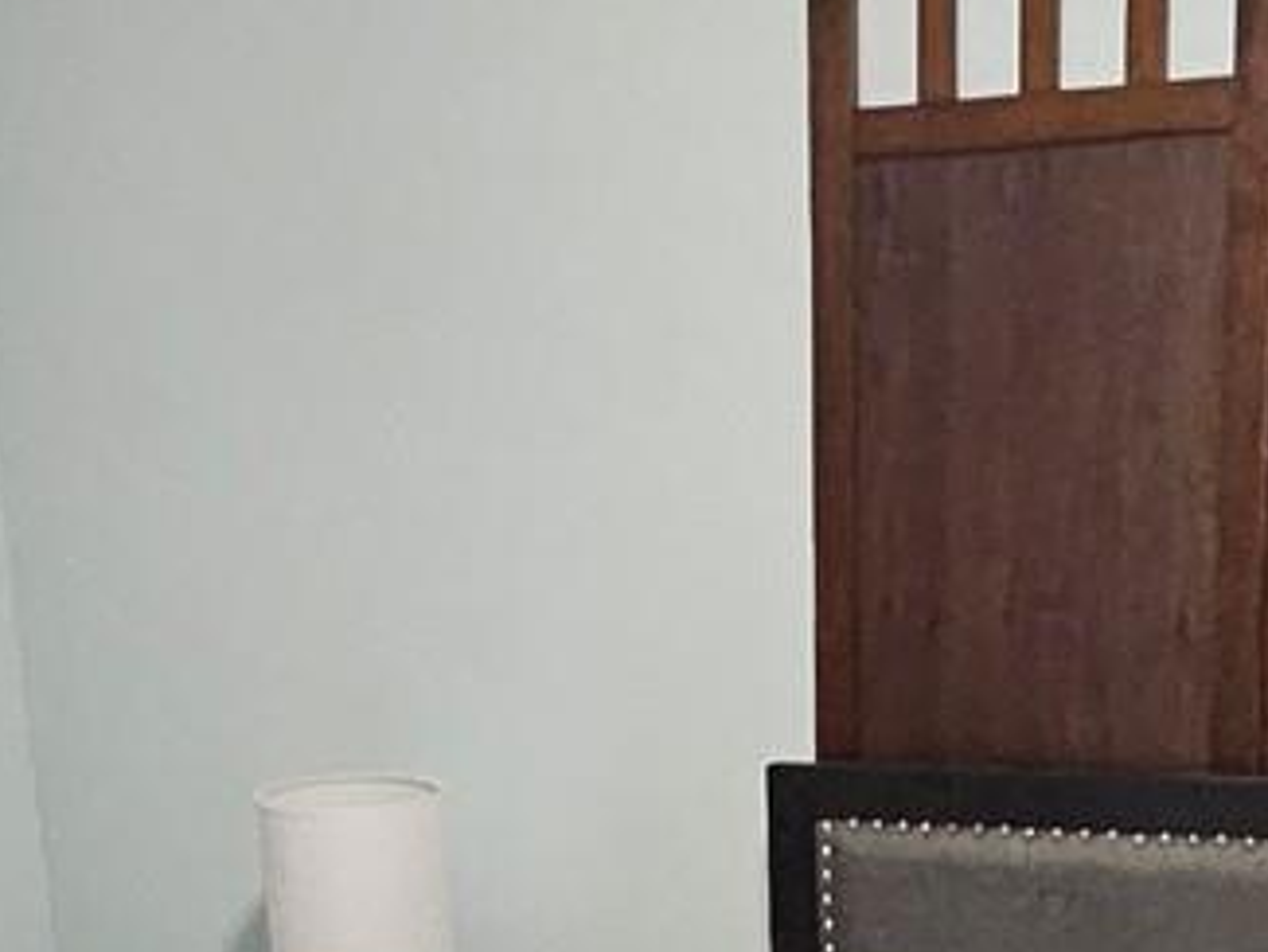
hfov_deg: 30.2
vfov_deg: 21.3
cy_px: 1151
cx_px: 722
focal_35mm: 64
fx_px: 2345
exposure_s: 1/30
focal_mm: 1.74
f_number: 2.2
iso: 640
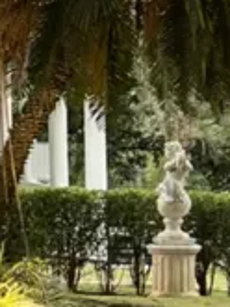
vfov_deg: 10.9
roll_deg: +1.2
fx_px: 1601
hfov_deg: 7.6
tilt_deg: -1.2
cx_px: -323
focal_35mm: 181
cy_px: 188
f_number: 1.5
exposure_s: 1/121
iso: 125
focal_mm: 5.7
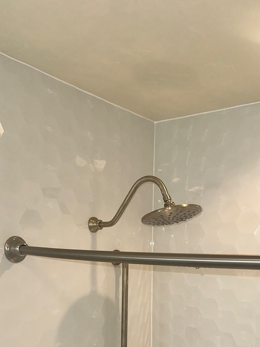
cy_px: 273
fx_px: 411
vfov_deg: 43.8
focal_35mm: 41
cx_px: 133
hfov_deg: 35.1
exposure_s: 1/120
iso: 80
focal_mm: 6.86
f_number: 1.78
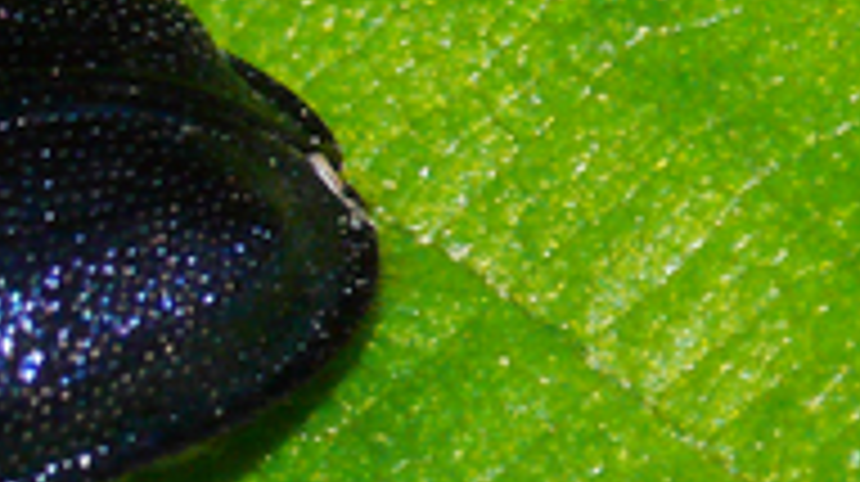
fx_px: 36655
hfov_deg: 1.3
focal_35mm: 1609
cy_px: 324
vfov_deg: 0.8
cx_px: -876
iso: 200
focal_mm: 69.9
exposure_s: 1/250
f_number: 11
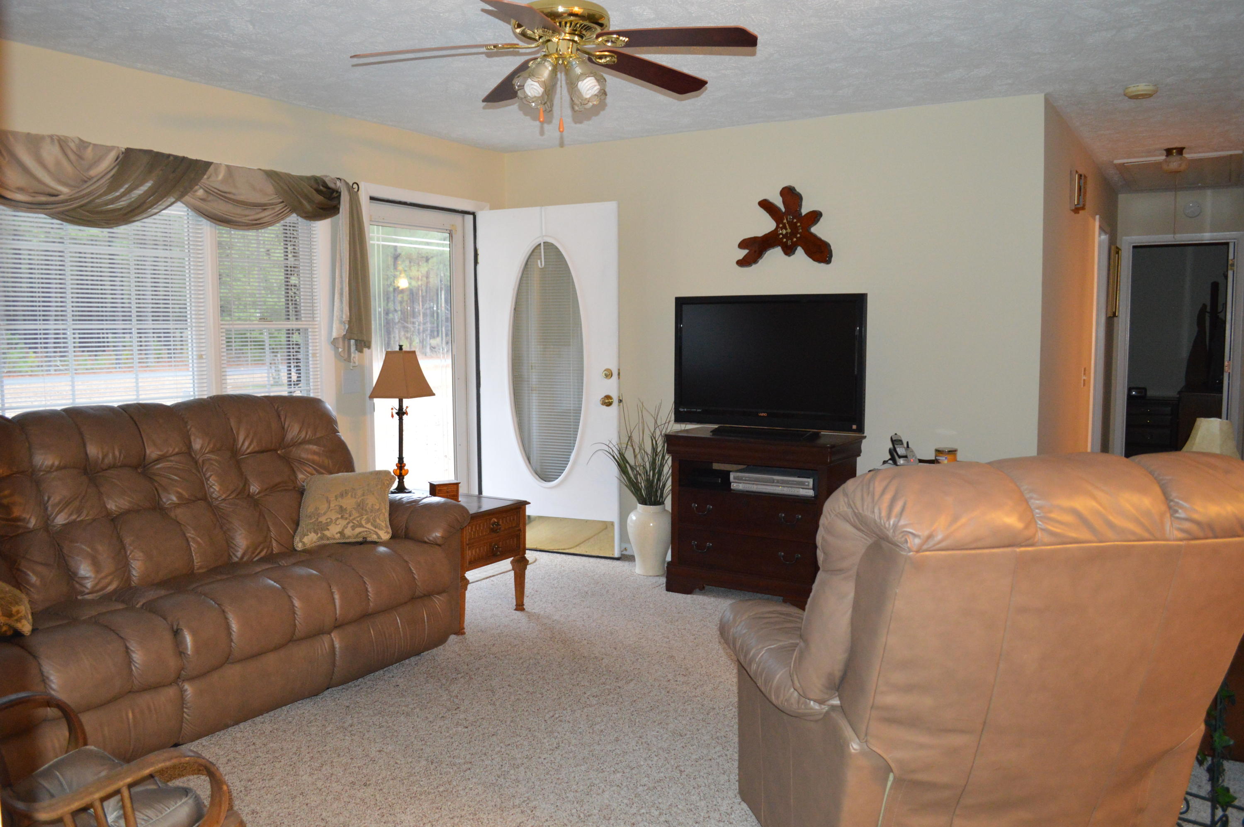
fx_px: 932
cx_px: 622
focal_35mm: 27
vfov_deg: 47.8
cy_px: 414
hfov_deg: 67.4
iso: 1800
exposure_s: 1/60
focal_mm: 18
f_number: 3.5
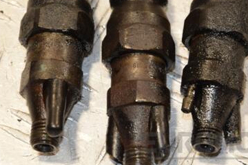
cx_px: 130
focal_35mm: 263
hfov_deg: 7.8
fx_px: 1810
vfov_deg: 5.2
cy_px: 51
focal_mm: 105
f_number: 6.3
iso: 800
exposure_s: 1/200
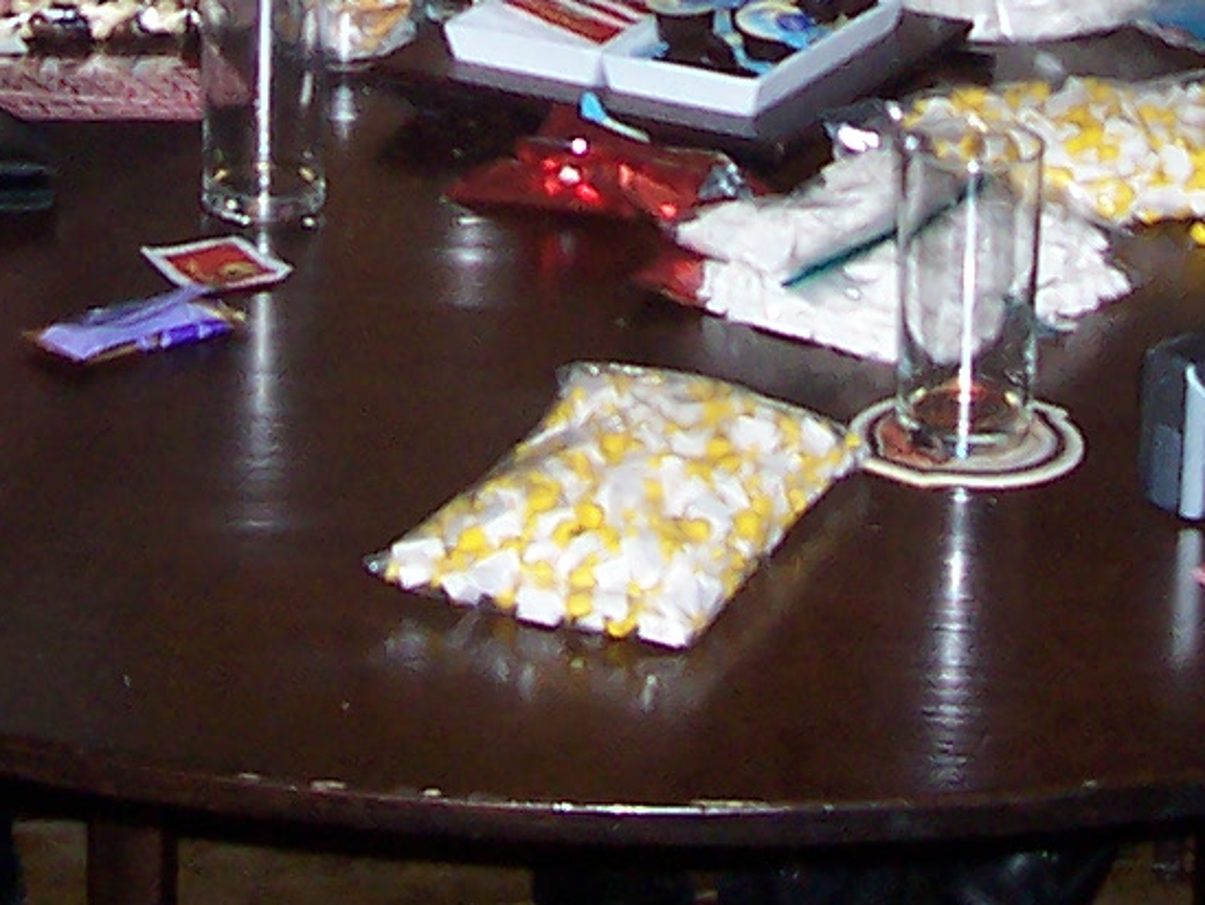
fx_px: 4770
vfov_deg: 10.3
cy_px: -648
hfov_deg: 14.4
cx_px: 588
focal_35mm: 137
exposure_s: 1/60
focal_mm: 5.6
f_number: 2.8
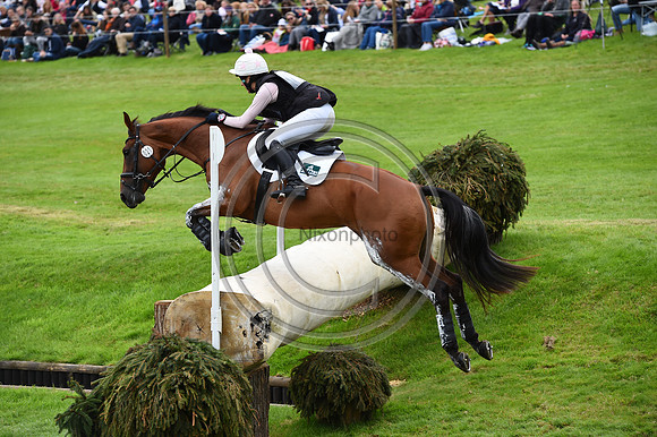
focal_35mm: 145
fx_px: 2645
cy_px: 218
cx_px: 328
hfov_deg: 14.2
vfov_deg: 9.5
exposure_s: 1/1250
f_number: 5.6
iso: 640
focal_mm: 145
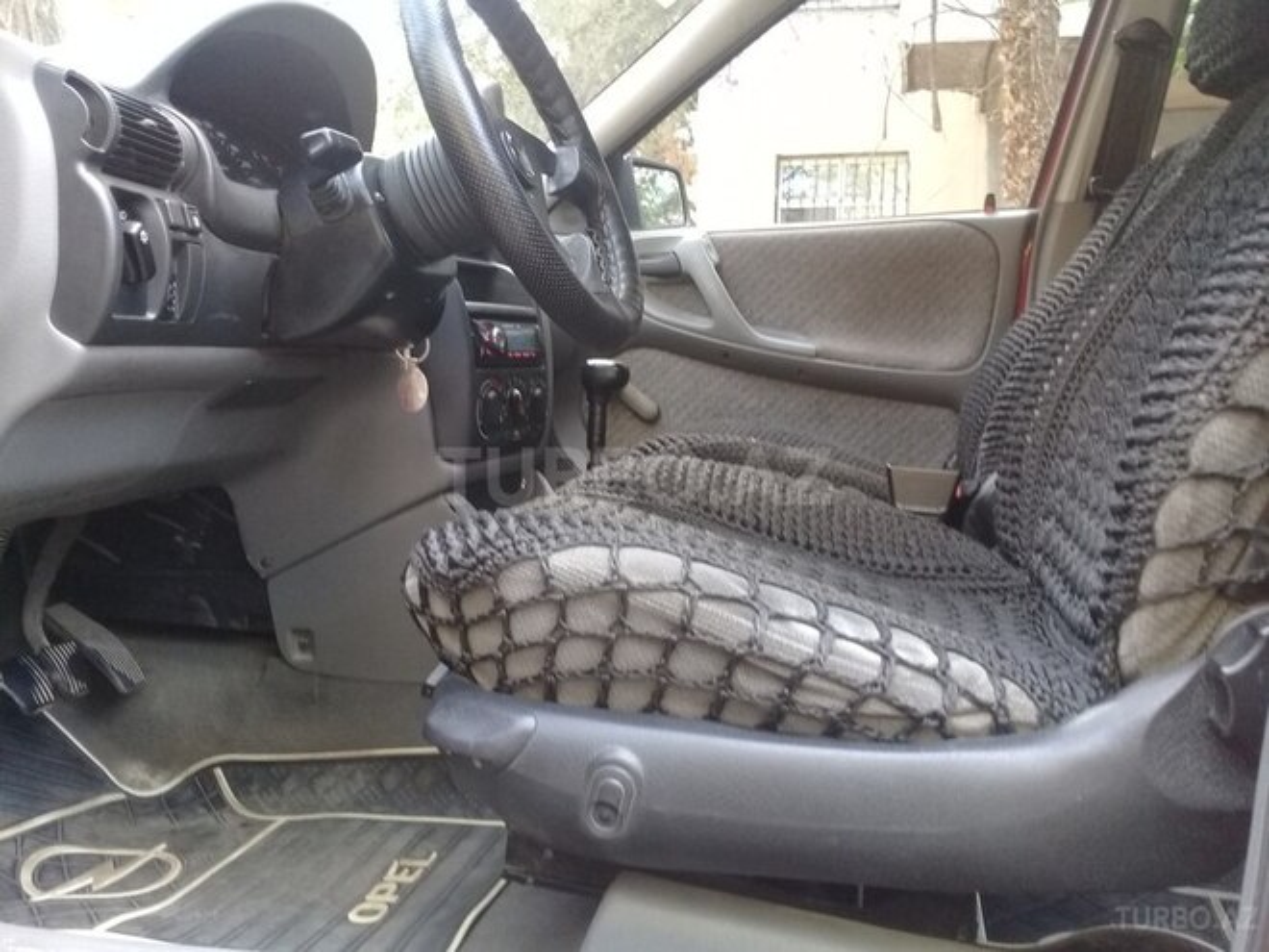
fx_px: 1136
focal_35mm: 31
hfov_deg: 58.4
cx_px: 634
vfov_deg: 45.4
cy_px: 476
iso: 100
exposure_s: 1/33
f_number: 2.2
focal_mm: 3.3
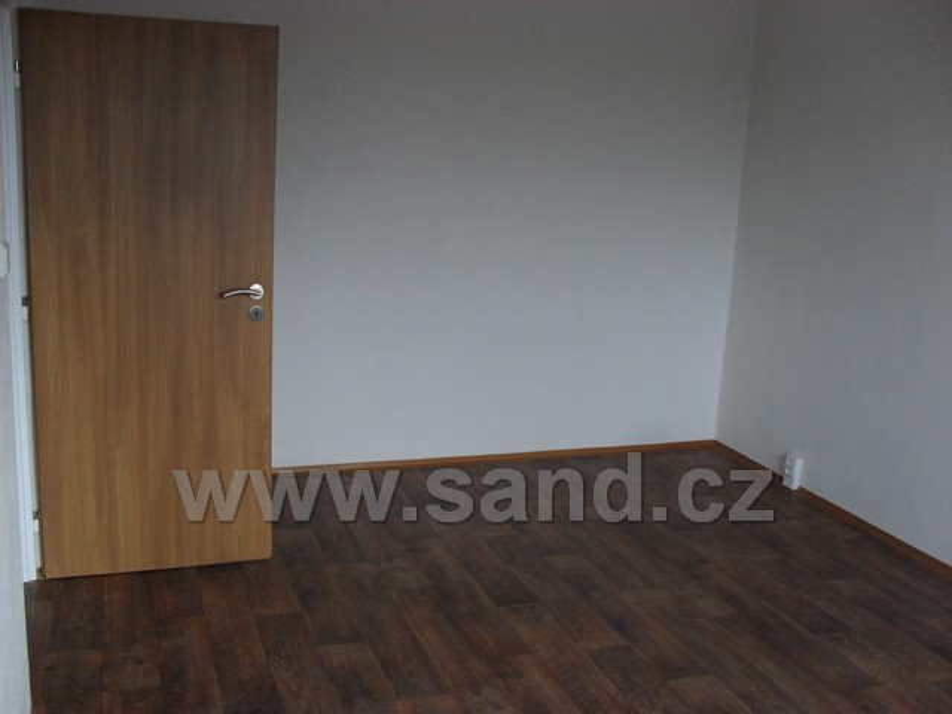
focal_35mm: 35
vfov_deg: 40.7
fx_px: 963
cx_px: 476
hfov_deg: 52.6
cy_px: 357
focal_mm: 6.3
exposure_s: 1/45
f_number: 3.2
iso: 120
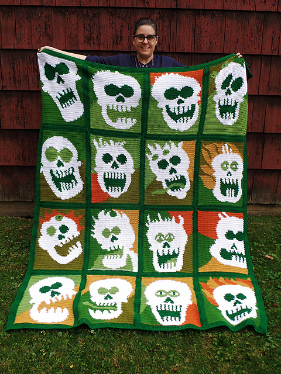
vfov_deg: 52.6
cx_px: 140
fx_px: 379
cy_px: 187
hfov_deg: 40.7
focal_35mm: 35
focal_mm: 6.2
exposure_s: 1/90
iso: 80
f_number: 3.4
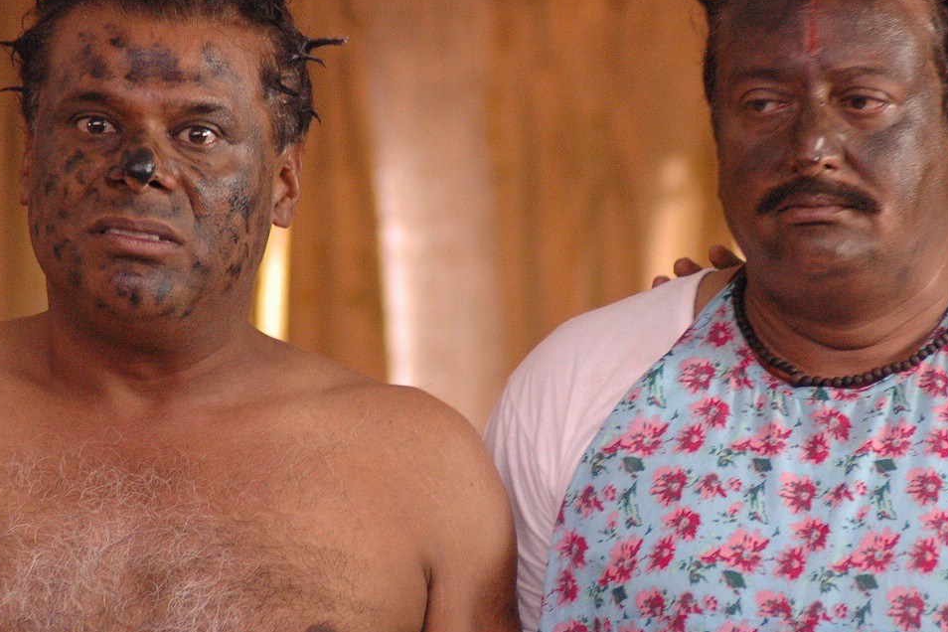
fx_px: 11823
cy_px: 293
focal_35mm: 449
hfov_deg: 4.6
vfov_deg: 3.1
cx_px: 509
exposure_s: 1/50
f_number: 4.8
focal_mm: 190
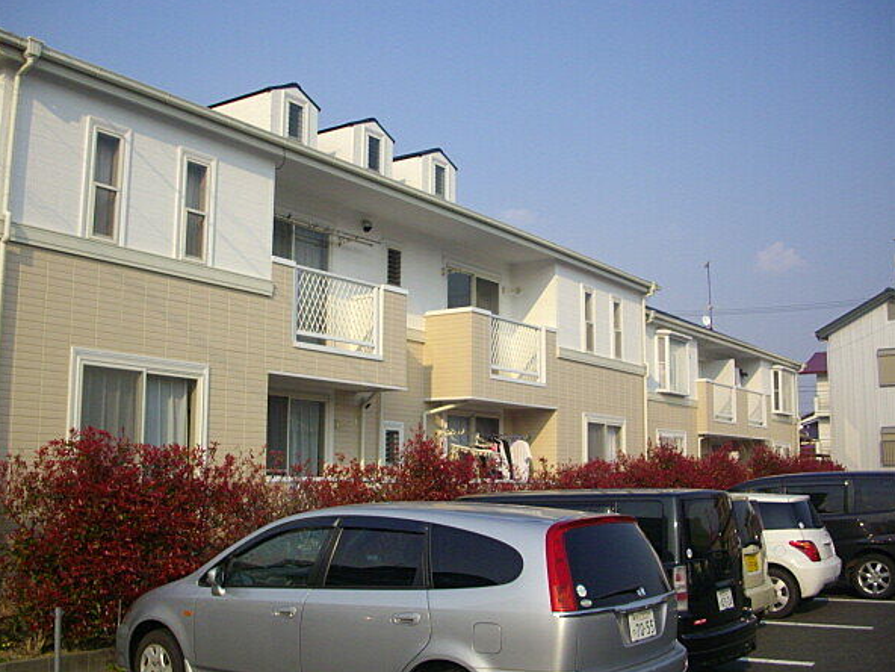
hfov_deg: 46.8
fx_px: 1034
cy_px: 347
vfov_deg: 36.0
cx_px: 452
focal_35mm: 40
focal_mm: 6.2
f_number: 5.6
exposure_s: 1/400
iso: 100
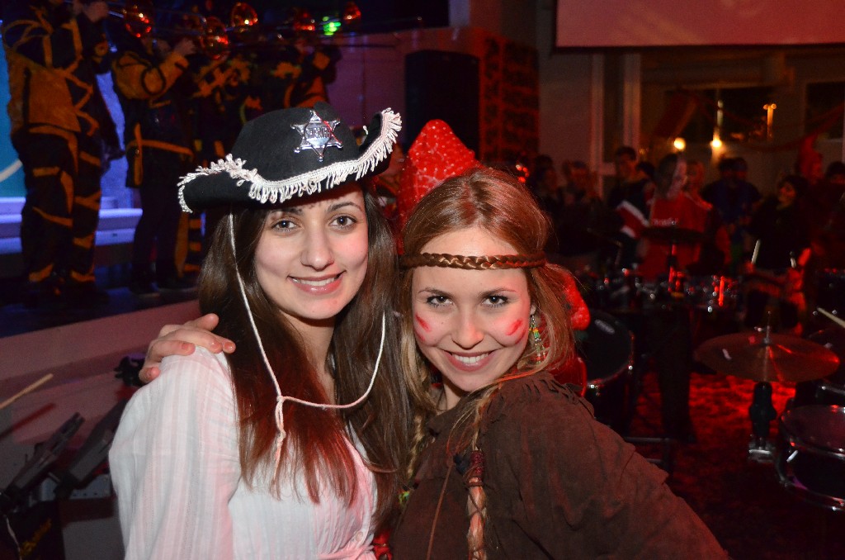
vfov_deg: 30.7
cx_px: 422
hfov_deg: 45.0
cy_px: 280
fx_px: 1019
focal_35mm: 44
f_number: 4
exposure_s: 1/60
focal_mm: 29
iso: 3200
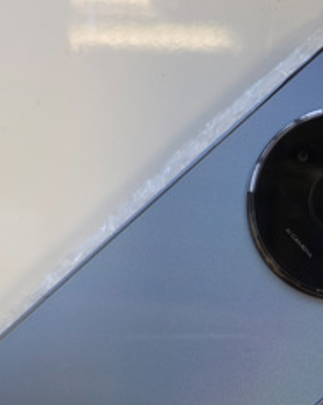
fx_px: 574
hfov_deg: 31.1
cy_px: 382
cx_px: 225
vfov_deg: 35.9
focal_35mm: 48
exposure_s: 1/100
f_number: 1.7
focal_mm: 6.3
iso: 200
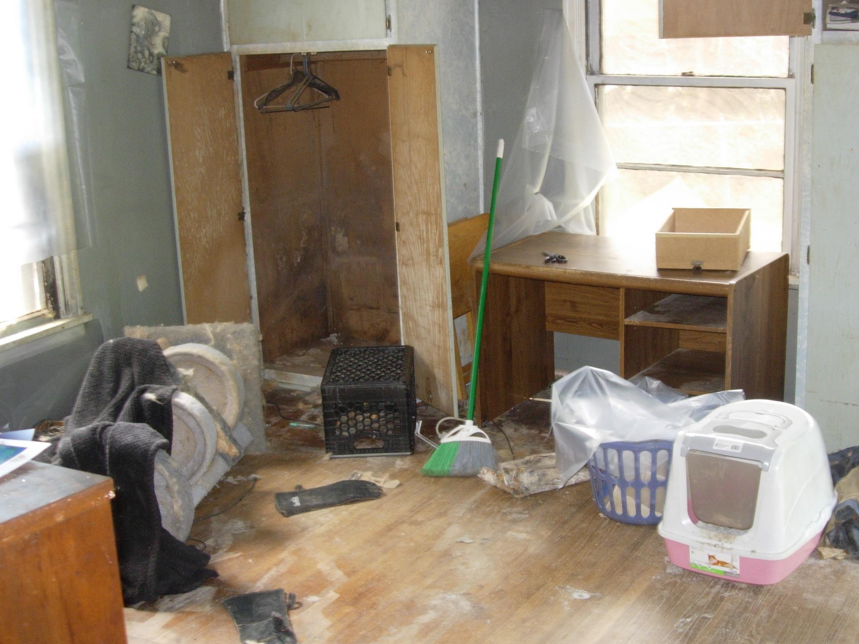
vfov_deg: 30.3
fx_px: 1191
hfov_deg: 39.5
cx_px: 503
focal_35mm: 48
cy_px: 331
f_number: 2.8
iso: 122
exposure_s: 1/16
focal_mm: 7.8
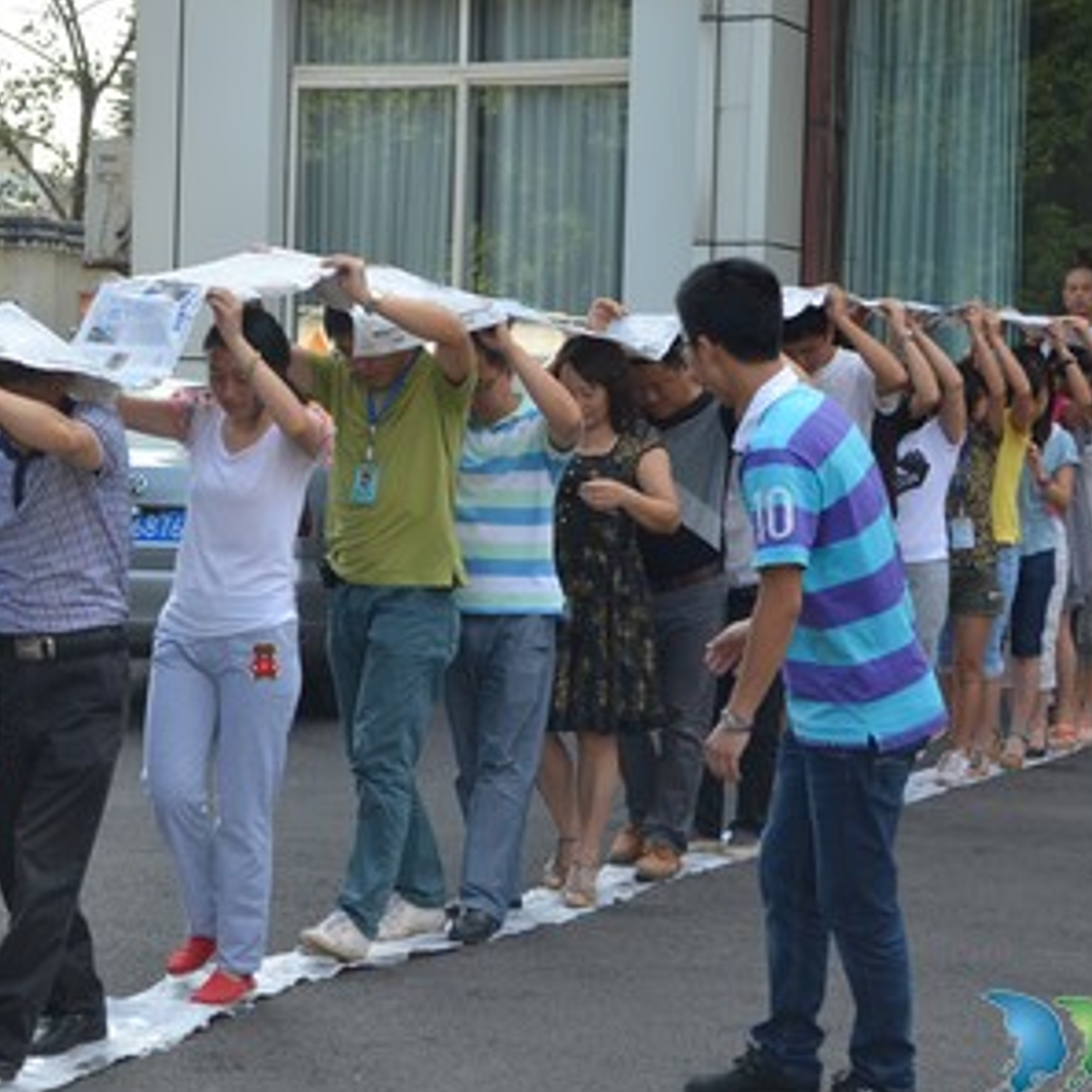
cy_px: 546
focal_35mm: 77
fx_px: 2748
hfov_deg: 22.5
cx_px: 529
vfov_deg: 22.5
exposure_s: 1/160
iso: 200
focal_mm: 36
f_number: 6.3
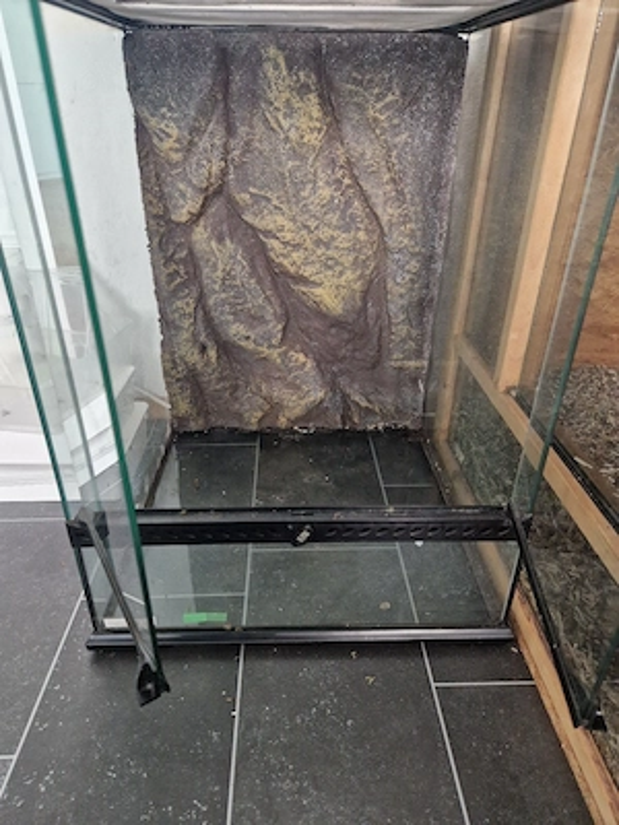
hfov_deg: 58.9
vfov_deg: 73.9
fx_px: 548
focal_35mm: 23
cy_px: 412
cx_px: 310
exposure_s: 1/100
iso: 800
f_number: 1.8
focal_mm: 5.4
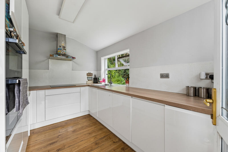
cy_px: 76
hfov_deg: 104.2
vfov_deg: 81.2
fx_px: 89
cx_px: 114
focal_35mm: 14
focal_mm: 14
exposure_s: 1/200
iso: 320
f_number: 4
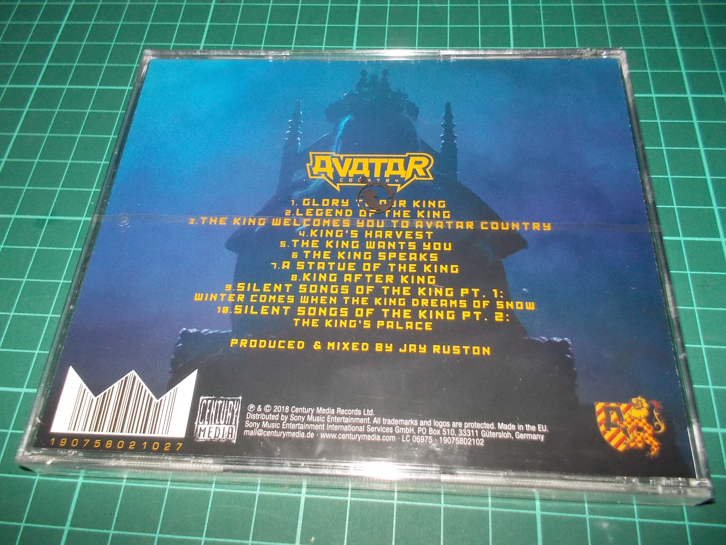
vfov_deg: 48.2
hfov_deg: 61.7
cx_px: 363
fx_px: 608
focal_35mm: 29
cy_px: 272
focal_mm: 4.1
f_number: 3.3
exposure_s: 1/30
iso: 200
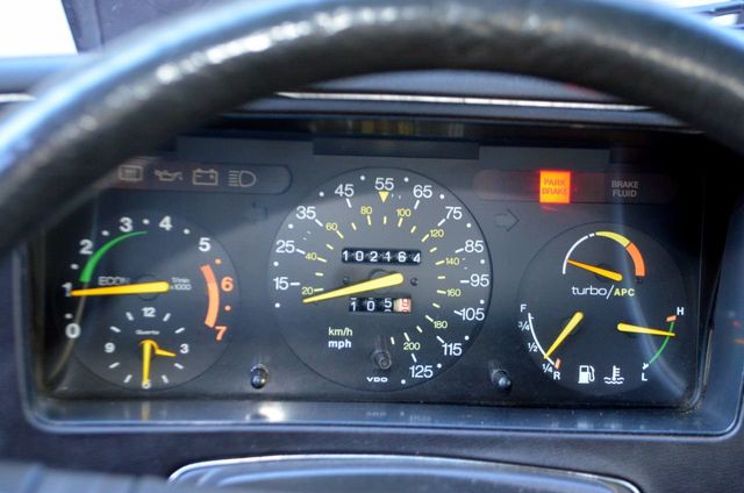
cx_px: 372
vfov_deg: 28.0
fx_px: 990
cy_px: 246
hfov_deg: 41.2
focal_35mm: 48
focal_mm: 32
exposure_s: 1/60
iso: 2200
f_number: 4.8
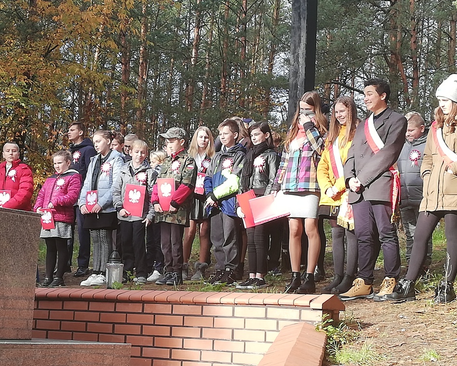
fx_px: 1136
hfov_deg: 22.7
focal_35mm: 84
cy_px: 182
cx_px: 223
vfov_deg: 18.3
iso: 50
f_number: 2.2
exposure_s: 1/178
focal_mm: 3.81
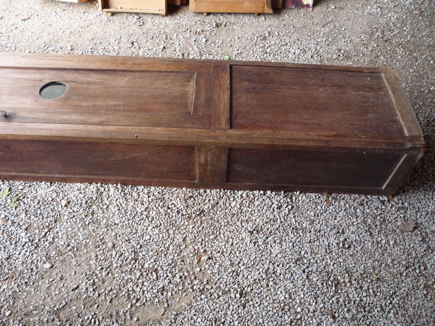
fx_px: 377
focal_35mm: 30
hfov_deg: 60.0
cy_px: 163
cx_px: 218
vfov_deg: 46.8
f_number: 3.3
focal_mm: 5.2
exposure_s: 1/30
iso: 250
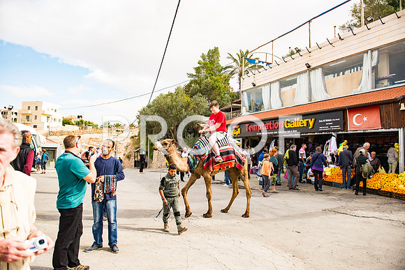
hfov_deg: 73.7
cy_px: 135
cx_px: 202
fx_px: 270
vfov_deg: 53.2
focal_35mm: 24
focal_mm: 24
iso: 200
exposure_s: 1/1600
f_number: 2.8
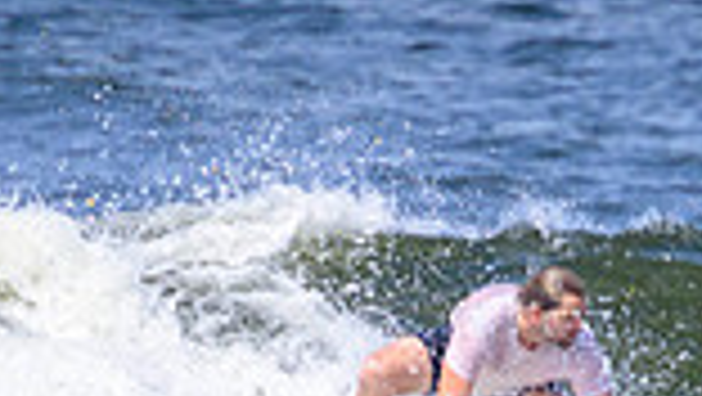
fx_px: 57874
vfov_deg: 0.4
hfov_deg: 0.7
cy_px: 560
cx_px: 608
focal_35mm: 3107
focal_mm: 800
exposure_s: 1/2000
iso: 1100
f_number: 11
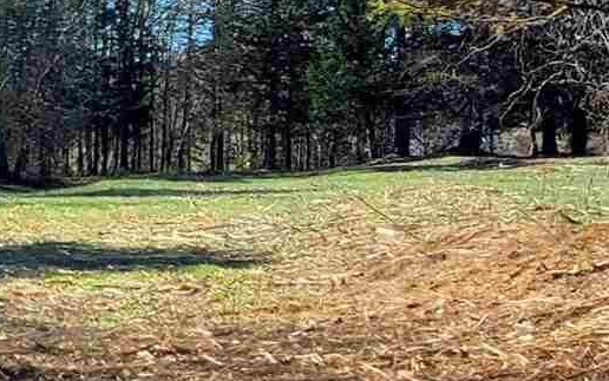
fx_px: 1362
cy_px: 72
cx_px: -427
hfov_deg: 19.9
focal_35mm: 82
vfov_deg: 15.8
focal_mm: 1.8
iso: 50
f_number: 2.2
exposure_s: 1/726
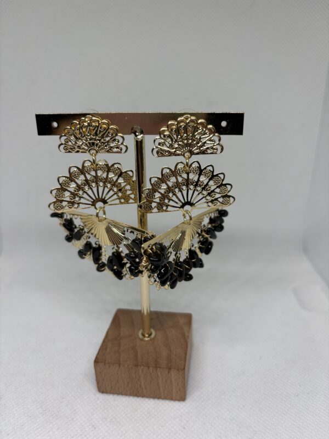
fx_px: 329
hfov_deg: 53.1
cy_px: 220
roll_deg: +1.4
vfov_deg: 67.3
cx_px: 164
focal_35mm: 26
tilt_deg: -23.3
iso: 40
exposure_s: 1/193
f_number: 1.6
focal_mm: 5.96
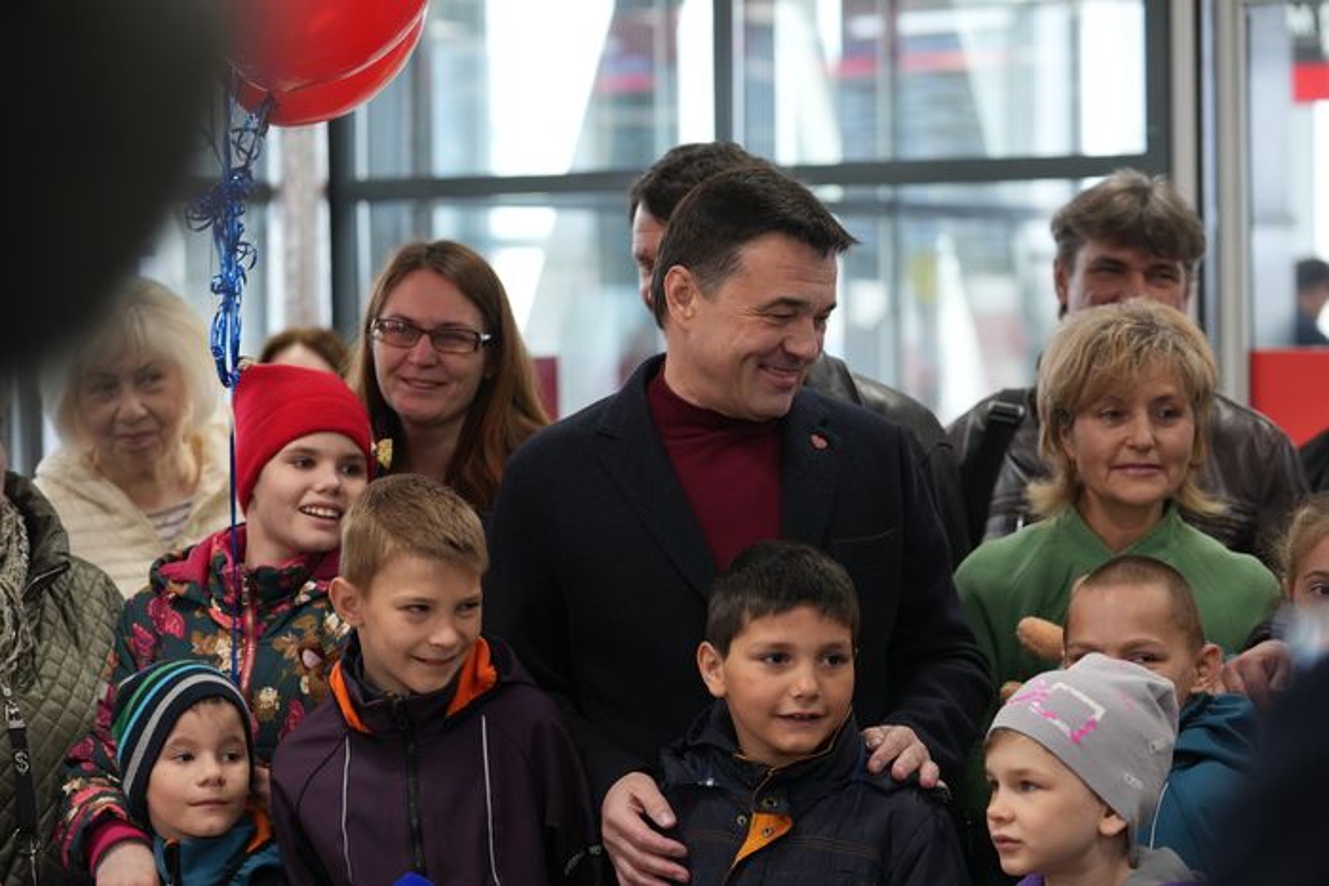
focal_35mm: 98
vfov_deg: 14.0
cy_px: 443
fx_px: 3618
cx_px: 664
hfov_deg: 20.8
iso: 800
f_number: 3.5
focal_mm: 98
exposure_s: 1/200
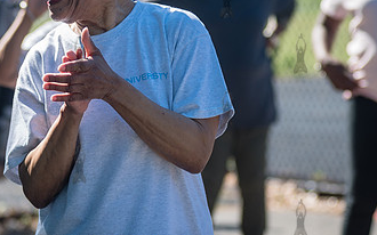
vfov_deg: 5.3
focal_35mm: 249
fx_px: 2557
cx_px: 101
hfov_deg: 8.4
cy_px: 46
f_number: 3.5
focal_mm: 105
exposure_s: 1/1250
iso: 200
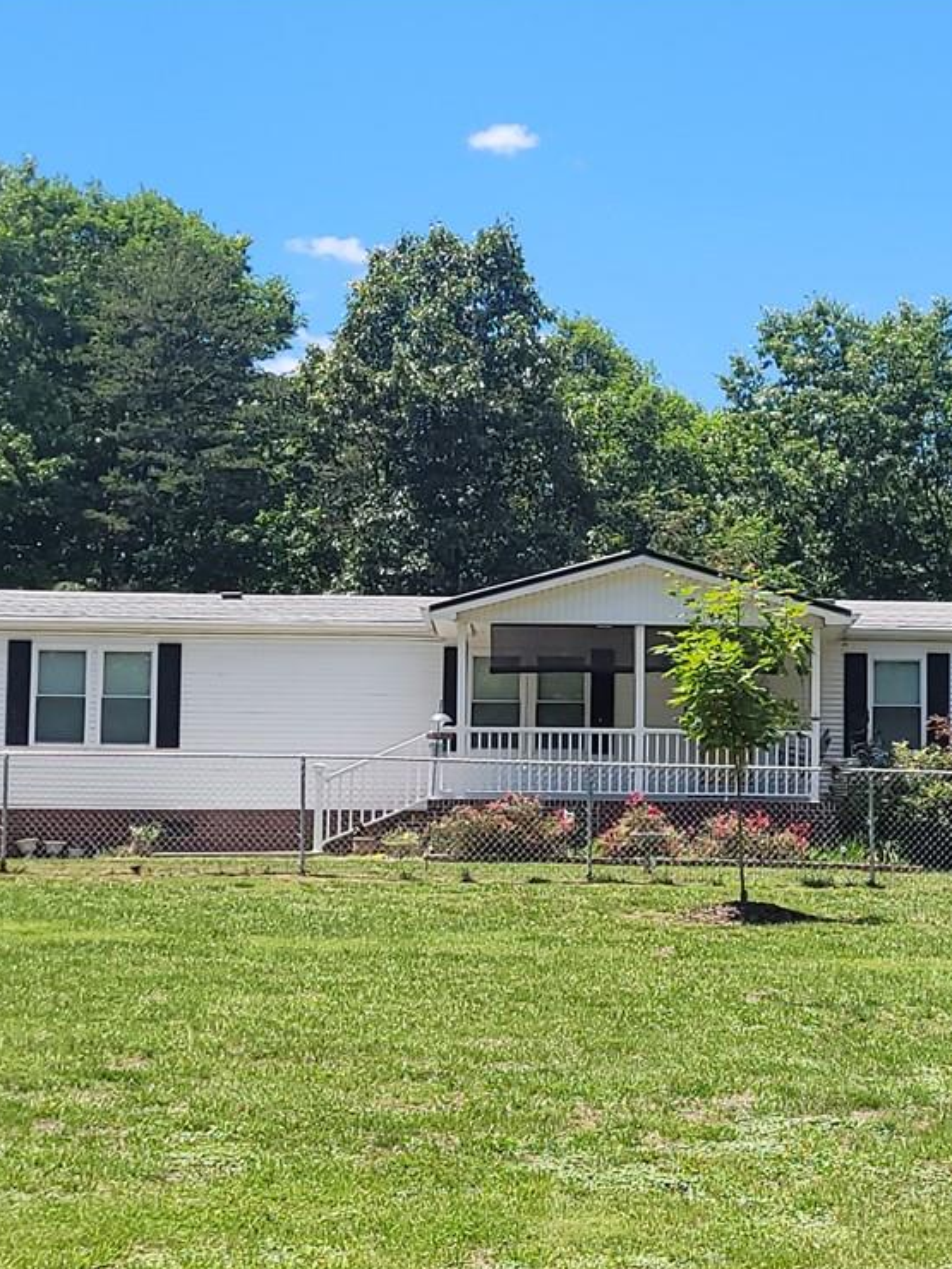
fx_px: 1320
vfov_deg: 51.4
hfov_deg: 38.5
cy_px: 645
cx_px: 731
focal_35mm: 36
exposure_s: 1/1686
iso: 40
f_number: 1.8
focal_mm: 5.4
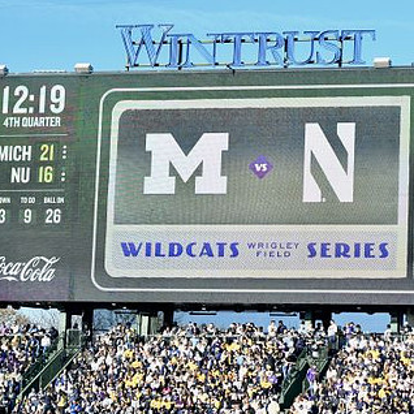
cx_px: 260
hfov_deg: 11.5
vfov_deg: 11.5
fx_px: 2057
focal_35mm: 152
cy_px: 178
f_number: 2.8
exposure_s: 1/4000
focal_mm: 82
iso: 640
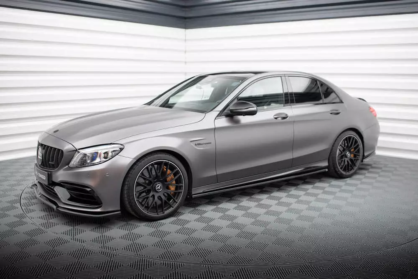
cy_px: 132
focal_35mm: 37
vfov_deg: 35.9
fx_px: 431
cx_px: 218
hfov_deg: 51.8
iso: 500
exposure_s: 1/125
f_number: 2.5
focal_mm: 35
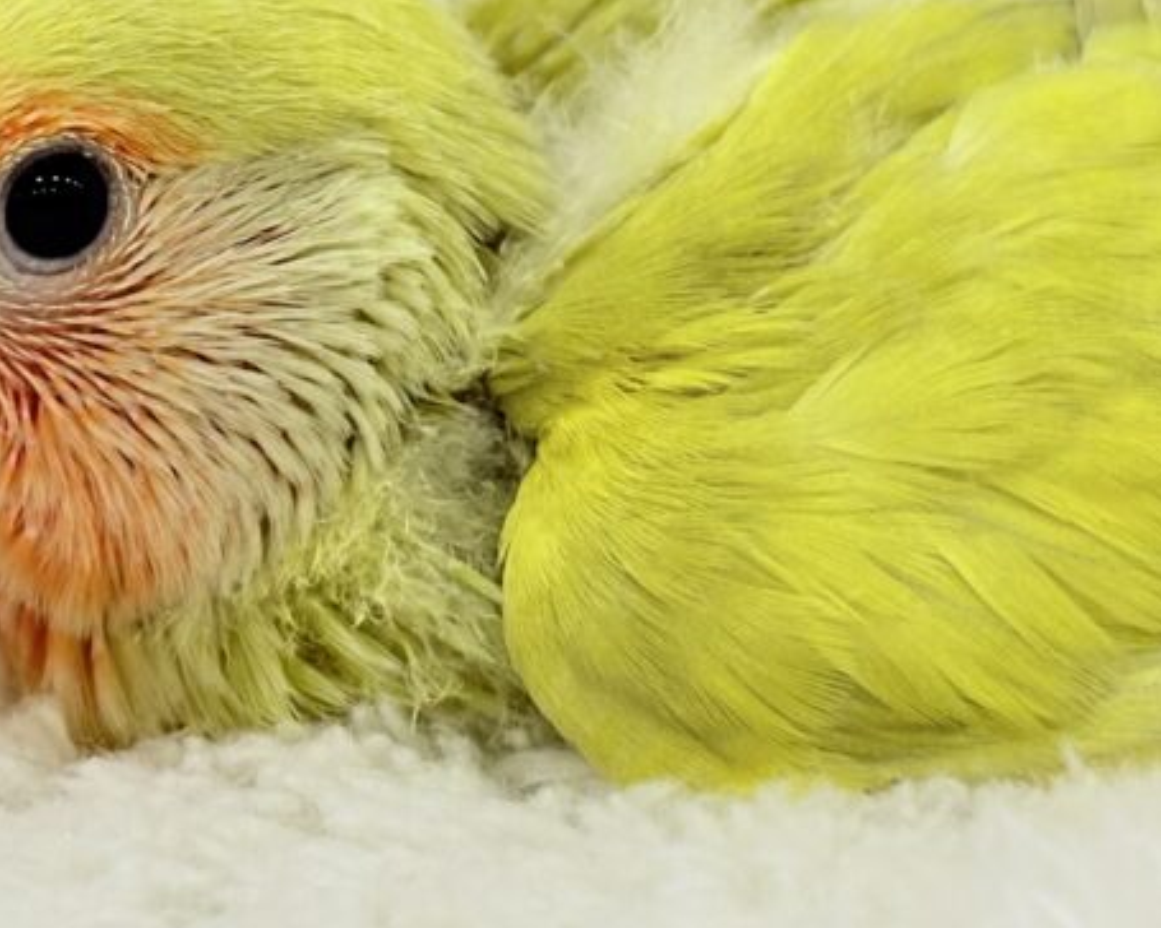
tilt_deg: -11.5
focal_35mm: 134
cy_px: 242
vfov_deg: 11.5
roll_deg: +1.5
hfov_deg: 14.4
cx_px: 544
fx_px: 4604
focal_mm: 5.96
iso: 50
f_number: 1.6
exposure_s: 1/100
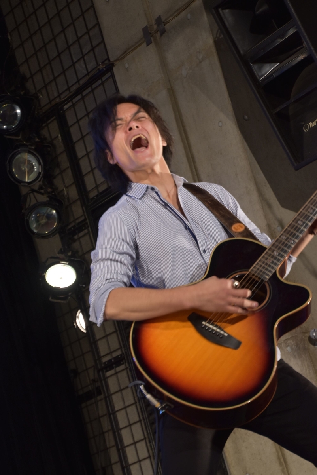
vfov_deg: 19.4
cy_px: 238
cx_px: 158
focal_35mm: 105
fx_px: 1384
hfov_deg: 13.1
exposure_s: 1/60
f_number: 5.3
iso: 450
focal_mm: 70
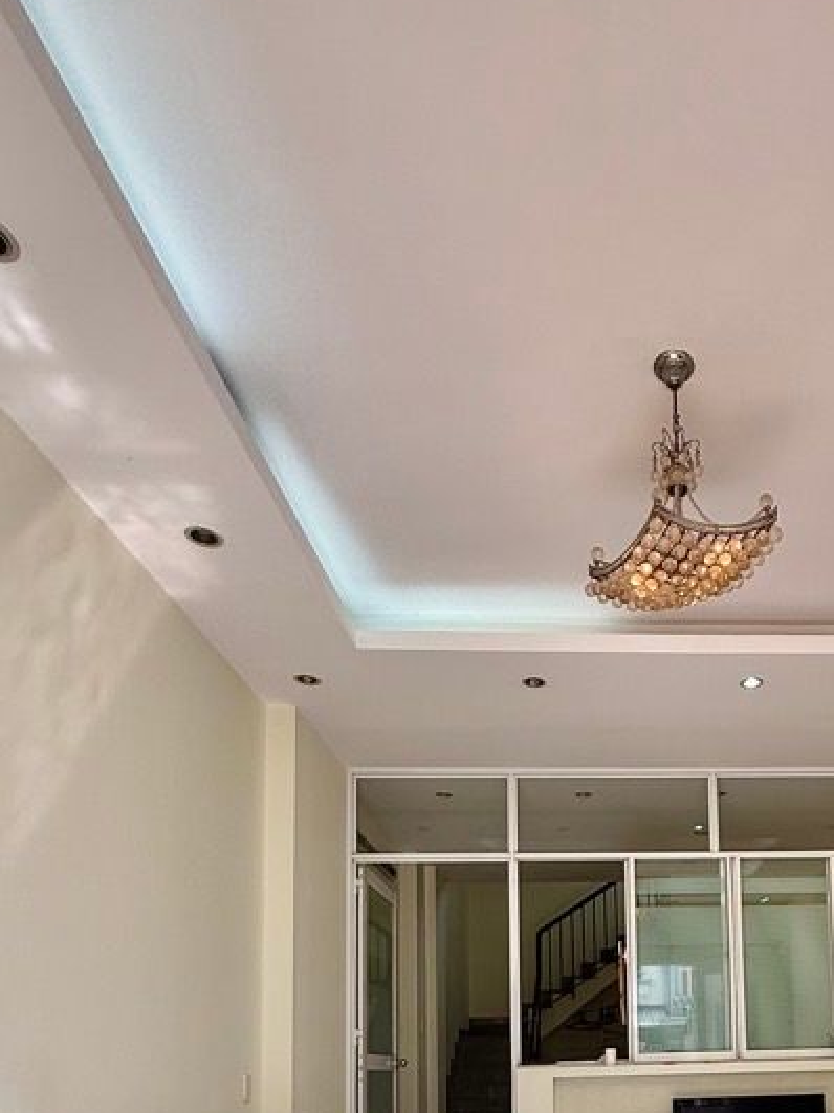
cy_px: 1008
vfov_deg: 56.2
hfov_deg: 48.4
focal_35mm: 27
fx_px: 868
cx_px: 671
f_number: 2.2
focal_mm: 2.22
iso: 50
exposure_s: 1/125
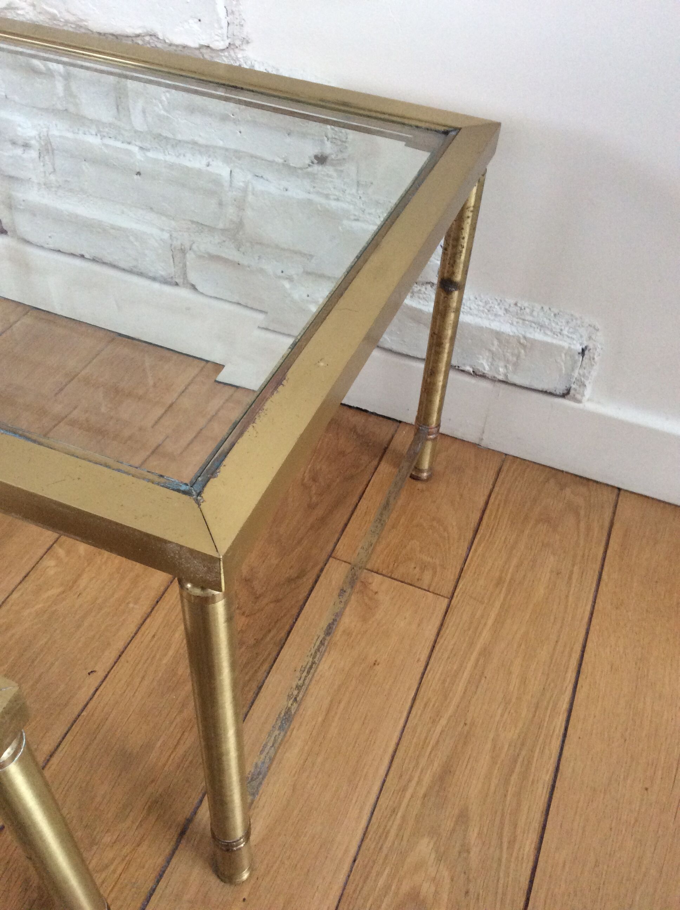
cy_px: 455
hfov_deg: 44.1
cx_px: 340
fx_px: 840
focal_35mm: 32
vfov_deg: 56.9
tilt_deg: -46.0
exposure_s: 1/25
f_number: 2.4
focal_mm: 3.3
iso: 125
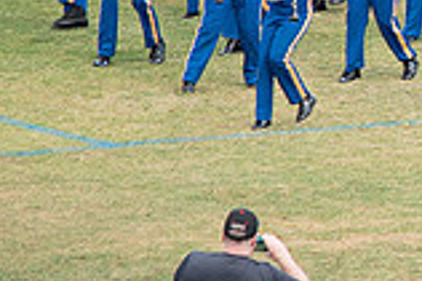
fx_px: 6499
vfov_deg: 2.5
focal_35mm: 555
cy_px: -29
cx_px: 770
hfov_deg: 3.7
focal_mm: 110
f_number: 4
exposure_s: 1/200
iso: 100
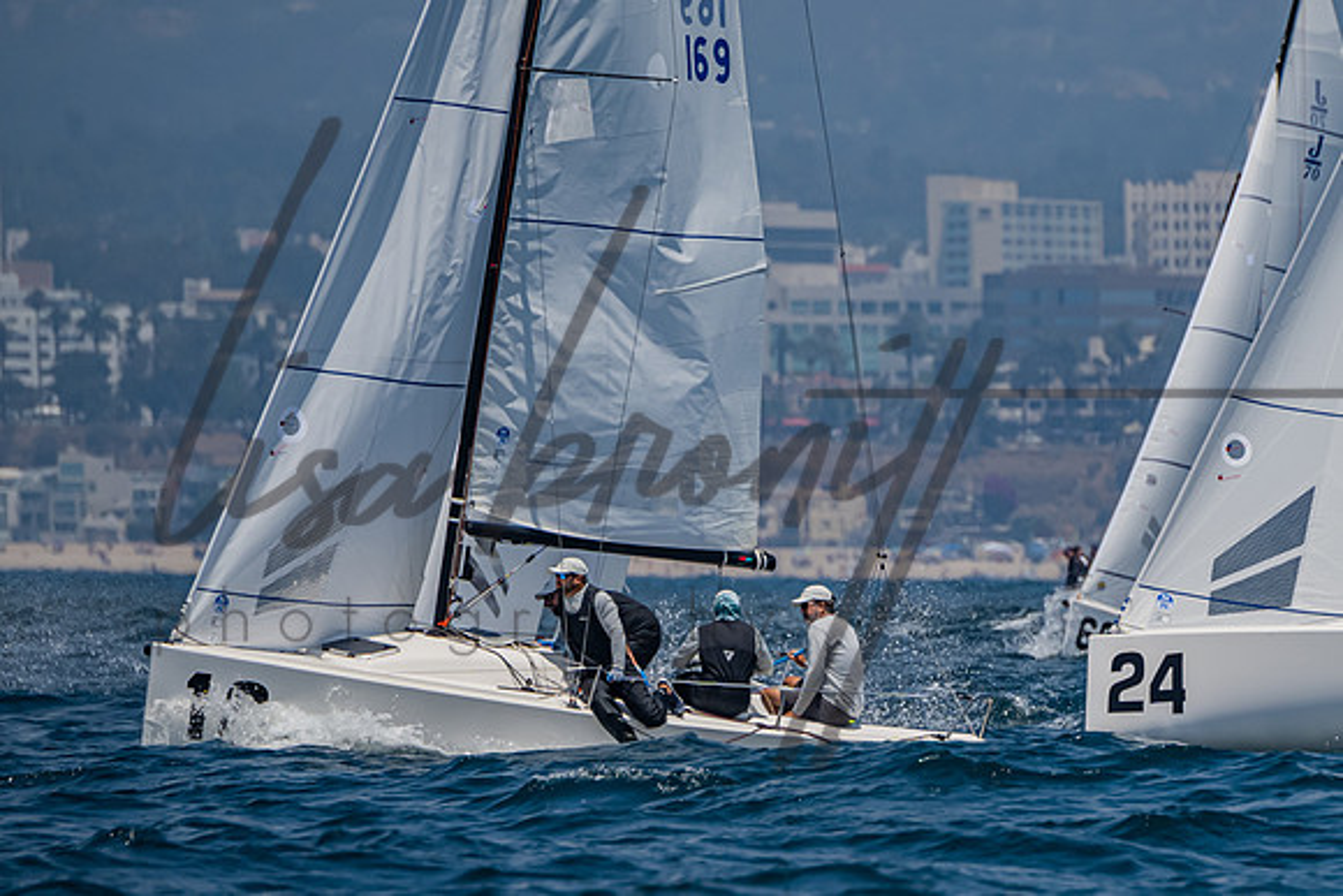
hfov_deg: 2.6
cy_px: 613
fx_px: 29047
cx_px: 1198
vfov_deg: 1.8
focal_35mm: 778
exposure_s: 1/2500
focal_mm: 400
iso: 400
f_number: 6.3
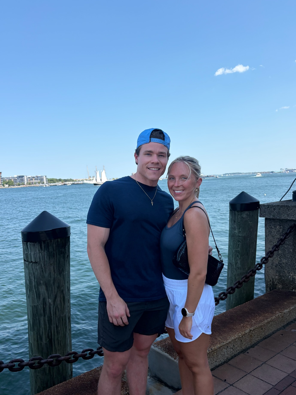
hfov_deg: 48.2
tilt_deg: -5.4
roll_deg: +2.7
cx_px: 141
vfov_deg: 61.6
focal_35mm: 29
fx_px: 331
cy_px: 214
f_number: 1.6
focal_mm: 5.96
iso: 50
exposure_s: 1/3831
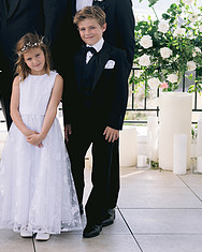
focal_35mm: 120
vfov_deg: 15.9
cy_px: 53
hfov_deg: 12.7
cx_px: 4
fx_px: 897
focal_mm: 50
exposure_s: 1/640
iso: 200
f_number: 2.8
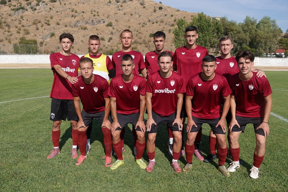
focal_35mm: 33
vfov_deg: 40.0
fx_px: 264
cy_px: 96
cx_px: 144
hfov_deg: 57.2
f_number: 4
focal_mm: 12.79
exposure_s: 1/160
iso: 125
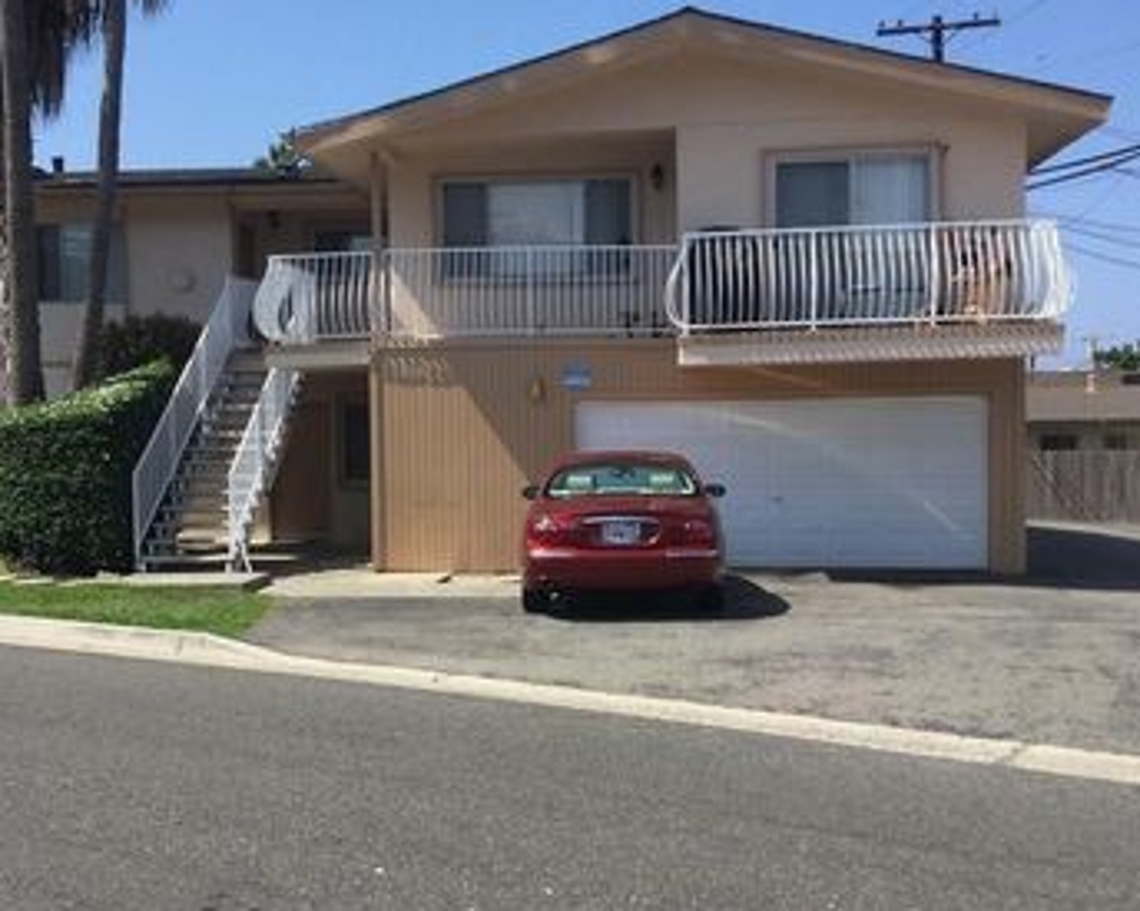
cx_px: 507
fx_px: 1484
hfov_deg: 42.0
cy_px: 482
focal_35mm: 44
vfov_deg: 34.1
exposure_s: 1/1335
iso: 25
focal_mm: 3.3
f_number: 2.4
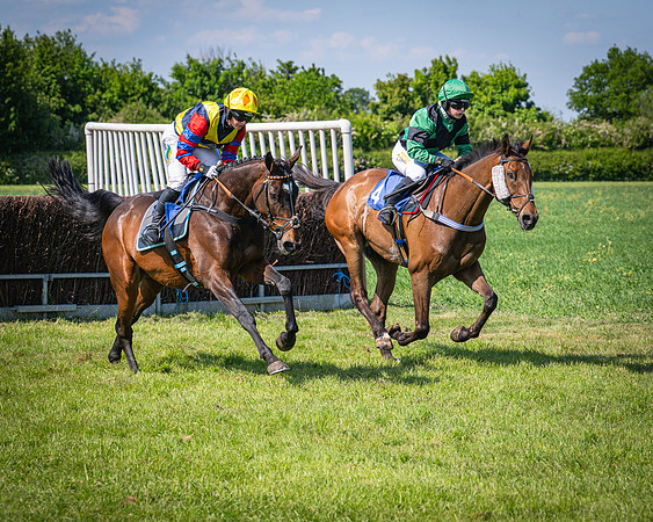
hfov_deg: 13.9
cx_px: 377
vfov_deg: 11.1
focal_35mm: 139
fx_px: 2684
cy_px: 254
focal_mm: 97
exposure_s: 1/2000
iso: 400
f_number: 5
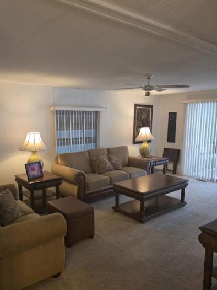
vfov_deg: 63.4
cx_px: 95
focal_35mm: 28
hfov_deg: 49.6
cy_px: 154
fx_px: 234
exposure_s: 1/120
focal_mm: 6.25
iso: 400
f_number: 1.7
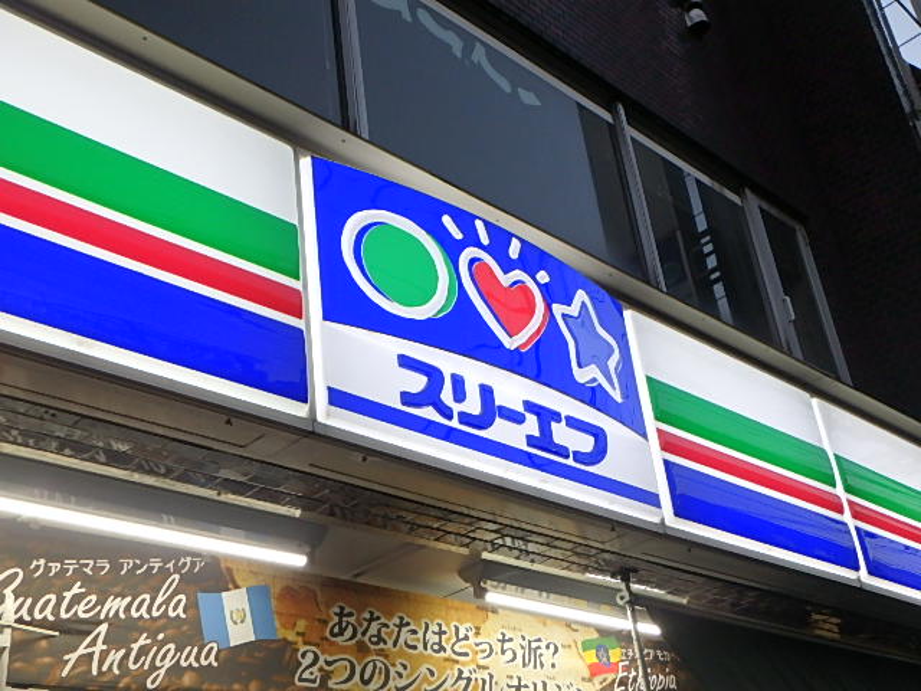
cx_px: 460
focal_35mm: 42
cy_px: 346
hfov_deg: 44.8
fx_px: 1117
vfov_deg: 34.3
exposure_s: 1/40
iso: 320
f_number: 5.2
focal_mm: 7.5
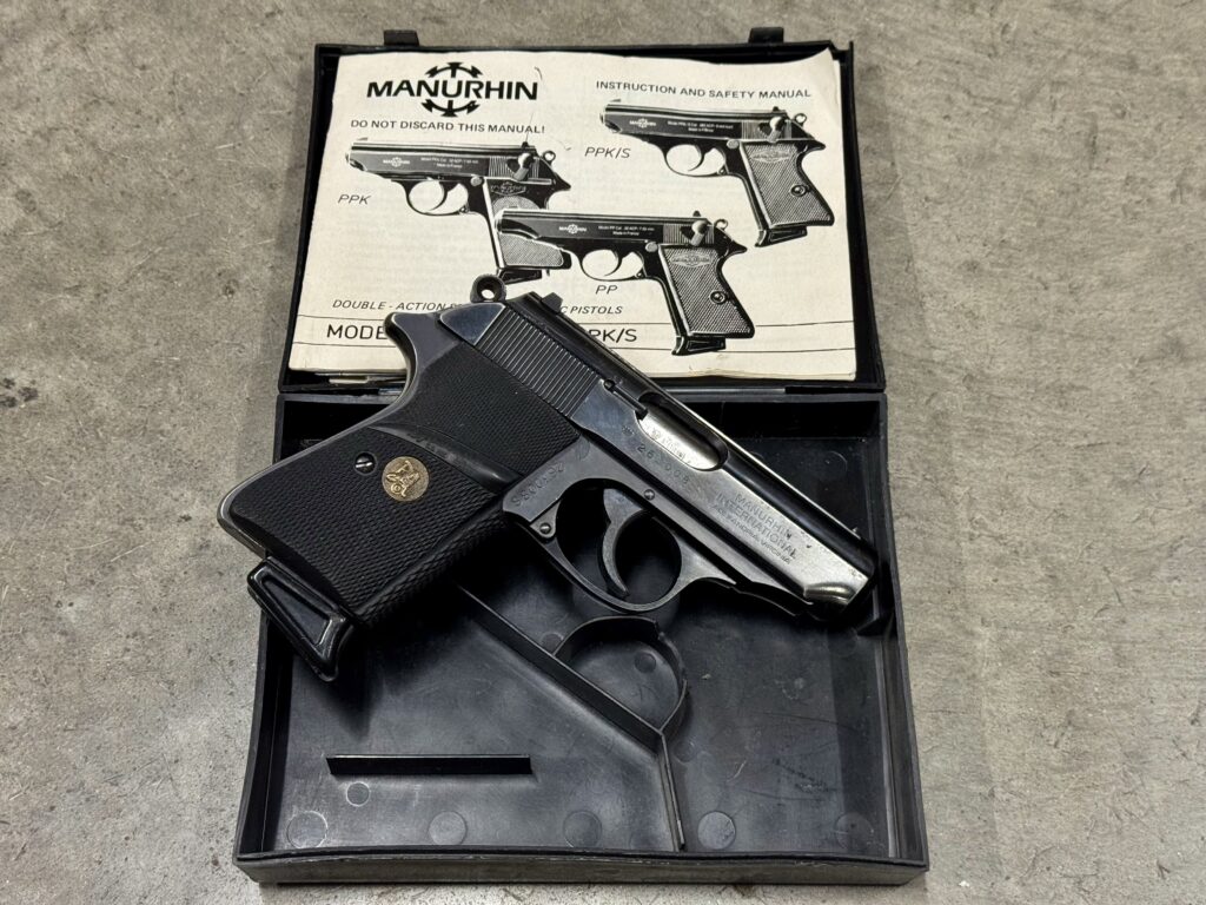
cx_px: 603
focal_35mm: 48
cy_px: 452
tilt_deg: -66.5
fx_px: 1672
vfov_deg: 30.3
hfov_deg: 39.7
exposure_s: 1/40
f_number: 1.78
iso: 320
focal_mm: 6.76
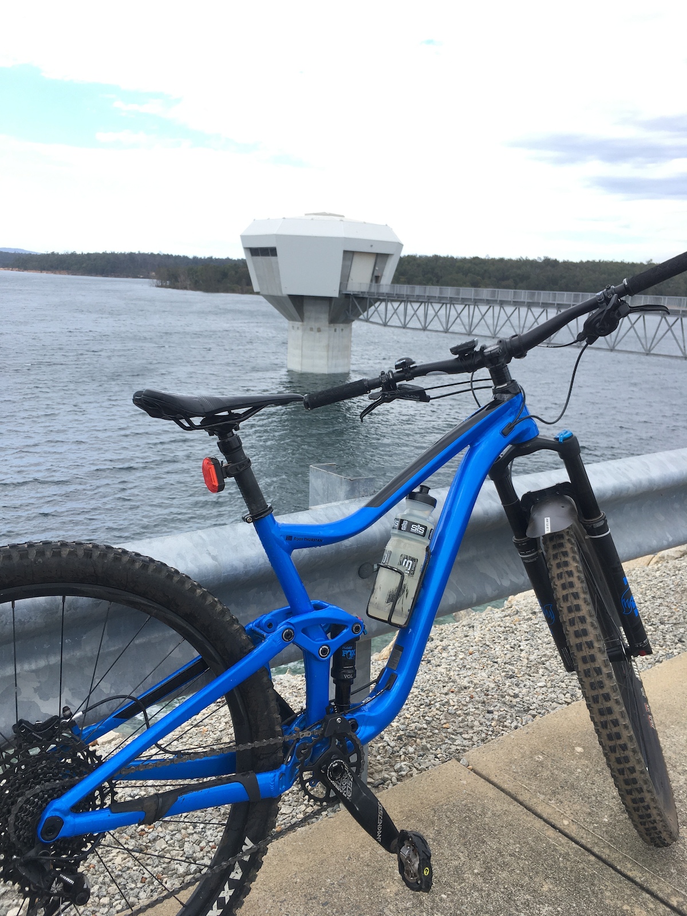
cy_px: 458
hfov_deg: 48.2
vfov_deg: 61.7
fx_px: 767
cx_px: 344
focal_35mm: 29
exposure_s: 1/553
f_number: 2.2
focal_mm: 4.15
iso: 25
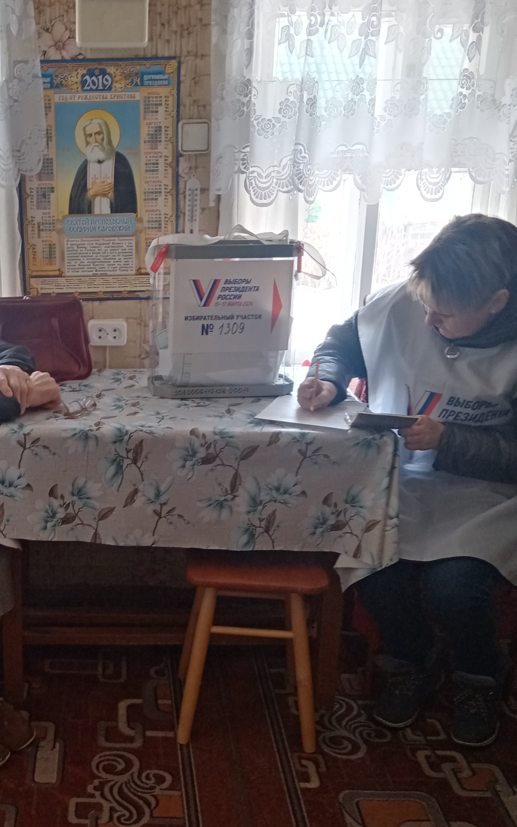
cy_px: 524
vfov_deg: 46.7
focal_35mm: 42
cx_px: 82
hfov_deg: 29.6
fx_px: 947
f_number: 1.8
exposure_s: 1/50
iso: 142
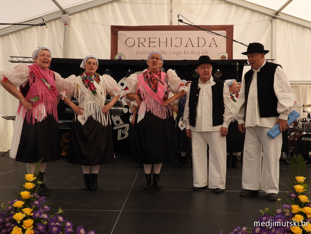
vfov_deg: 37.7
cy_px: 117
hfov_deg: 49.0
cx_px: 156
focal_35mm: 38
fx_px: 341
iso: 100
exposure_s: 1/320
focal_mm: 6.8
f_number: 3.2
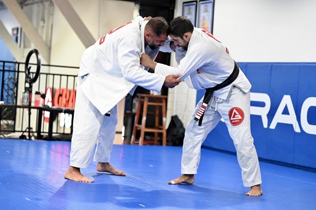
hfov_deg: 21.7
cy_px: 105
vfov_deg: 14.6
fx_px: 825
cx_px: 158
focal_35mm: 94
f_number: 2.8
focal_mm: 94
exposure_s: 1/640
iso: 16000
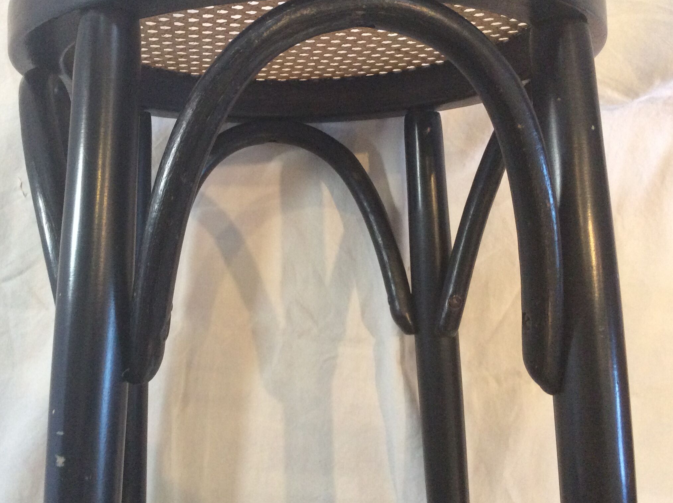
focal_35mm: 41
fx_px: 796
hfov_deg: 45.6
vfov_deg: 35.0
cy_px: 215
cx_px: 271
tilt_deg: -86.6
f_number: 2.4
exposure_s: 1/25
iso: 200
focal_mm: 3.3
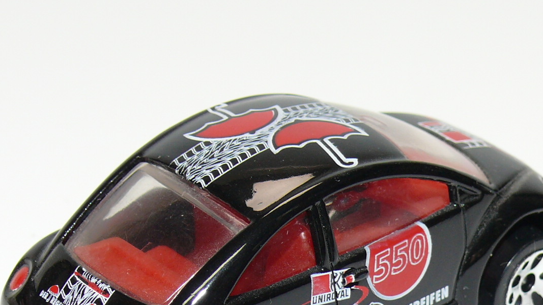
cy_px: 239
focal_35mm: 152
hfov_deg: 14.1
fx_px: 2188
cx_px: 276
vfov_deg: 8.0
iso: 100
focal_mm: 12.7
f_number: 4
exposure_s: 1/30
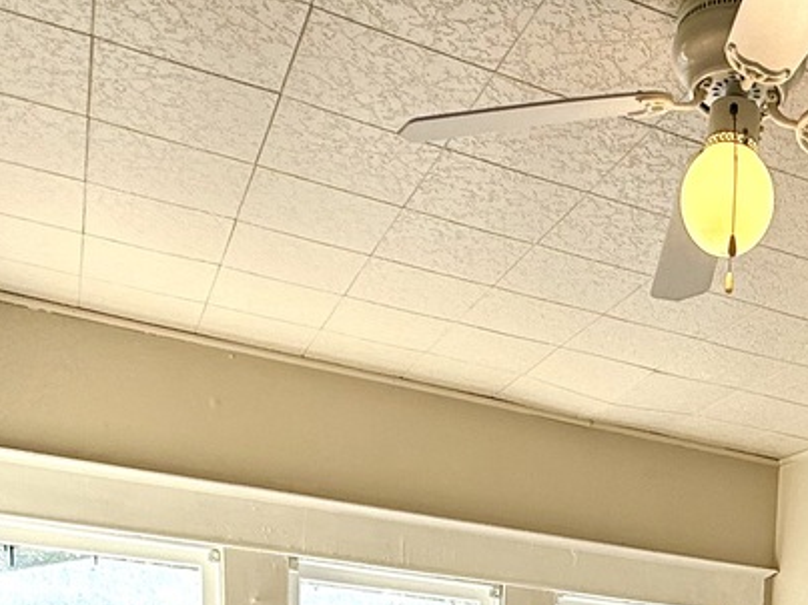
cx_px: 686
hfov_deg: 36.4
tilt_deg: -11.5
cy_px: 978
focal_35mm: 50
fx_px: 1167
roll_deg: -2.9
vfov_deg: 22.3
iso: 50
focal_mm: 2.22
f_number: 2.2
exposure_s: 1/361
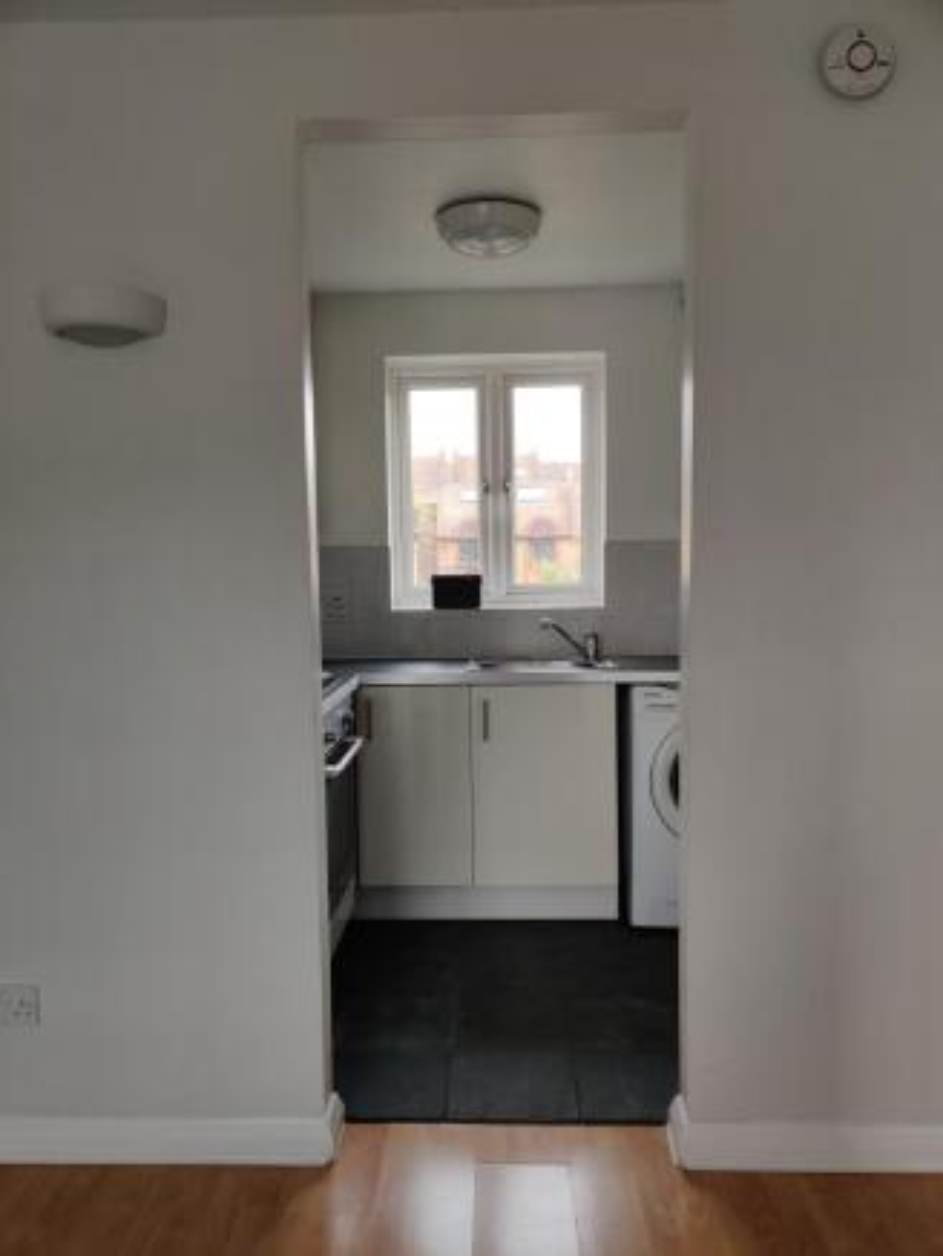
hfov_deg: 51.4
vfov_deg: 65.3
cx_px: 472
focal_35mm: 27
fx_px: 980
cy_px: 628
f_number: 1.65
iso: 160
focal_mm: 4.75
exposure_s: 1/100
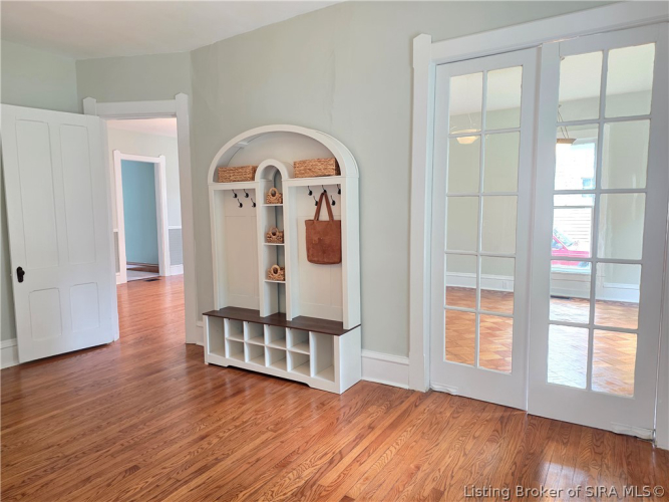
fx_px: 444
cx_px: 334
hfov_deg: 73.9
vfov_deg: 58.9
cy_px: 251
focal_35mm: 23
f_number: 1.7
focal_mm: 6.25
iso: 640
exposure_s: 1/120
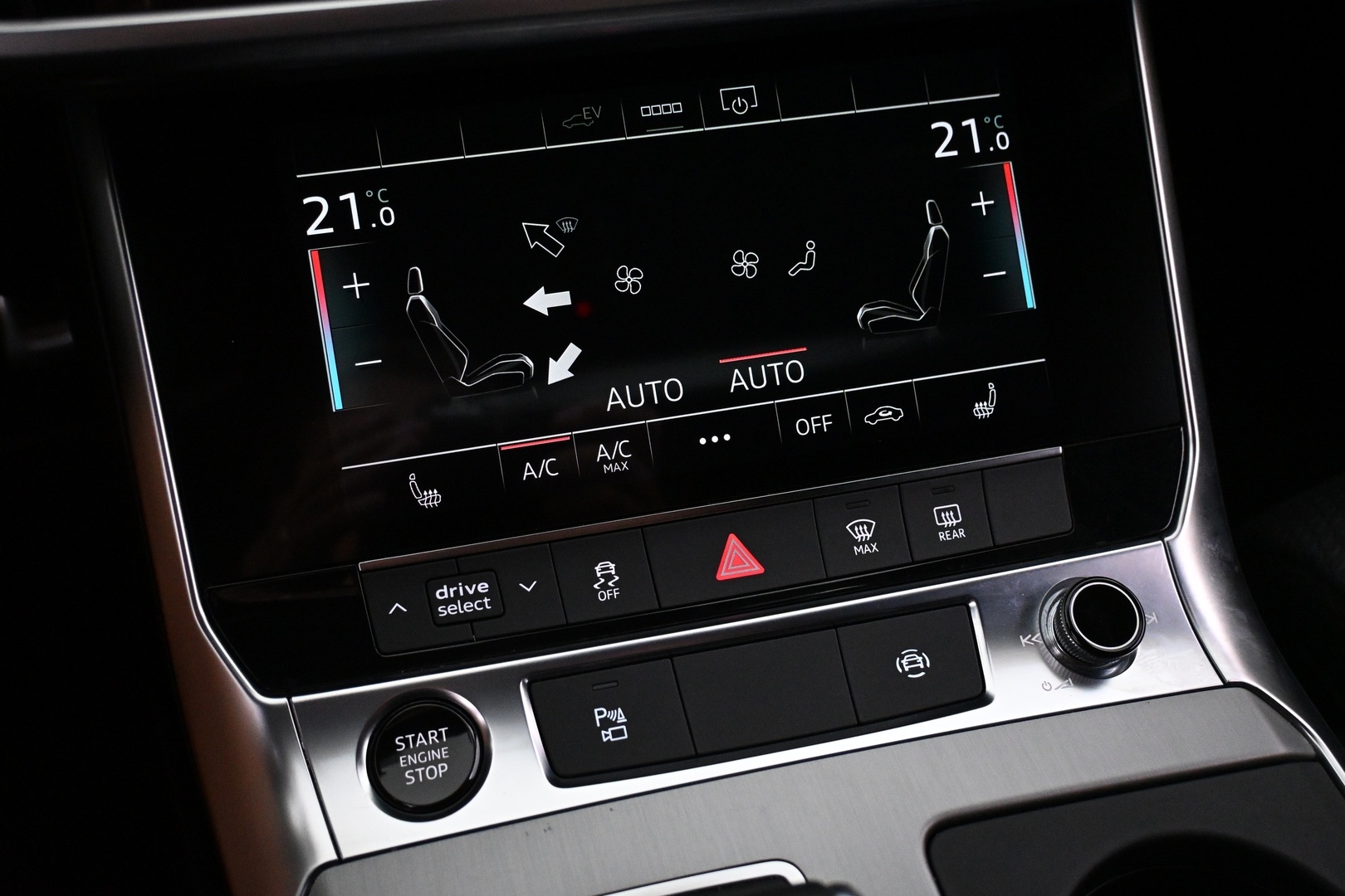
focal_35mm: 32
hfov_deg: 58.3
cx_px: 672
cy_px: 448
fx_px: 1205
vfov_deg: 40.8
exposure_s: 1/60
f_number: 4
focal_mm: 21.5
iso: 4000
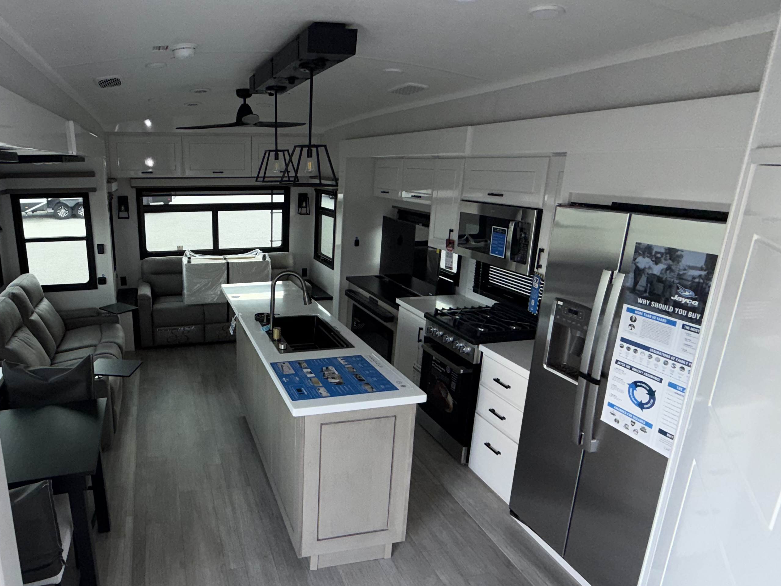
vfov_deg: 61.1
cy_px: 290
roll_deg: +2.1
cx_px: 254
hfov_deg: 73.8
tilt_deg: -14.9
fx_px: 496
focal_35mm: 22
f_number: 2.2
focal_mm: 2.22
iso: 64
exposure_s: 1/121
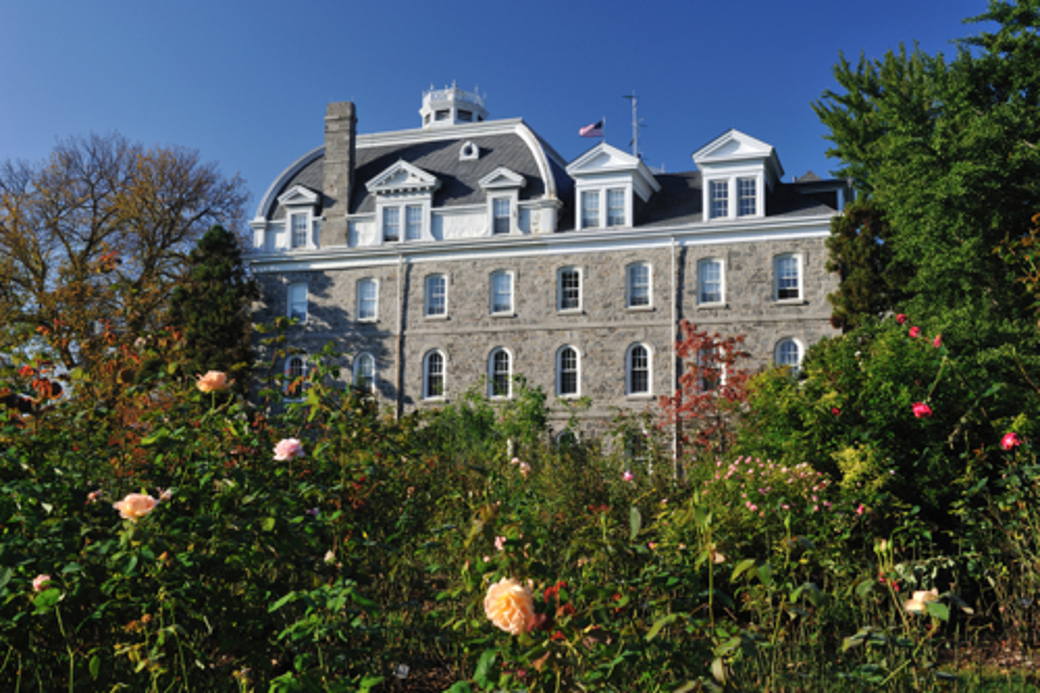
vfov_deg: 35.0
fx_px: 1097
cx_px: 520
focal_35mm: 38
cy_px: 346
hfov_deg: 50.7
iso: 200
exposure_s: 1/25
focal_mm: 38
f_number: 18
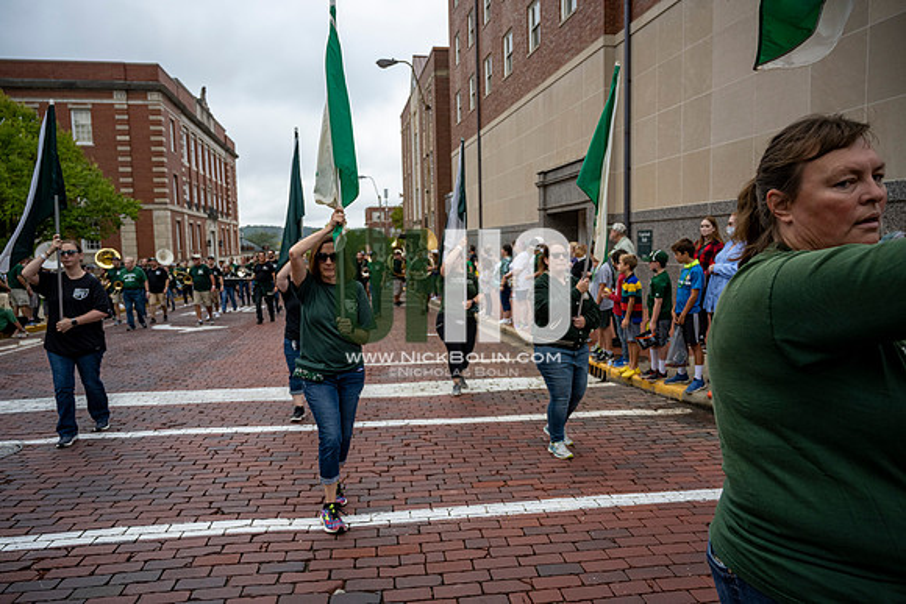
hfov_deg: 73.7
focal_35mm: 24
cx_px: 453
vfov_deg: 53.2
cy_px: 302
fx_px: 604
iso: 640
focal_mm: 24
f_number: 4
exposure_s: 1/1600
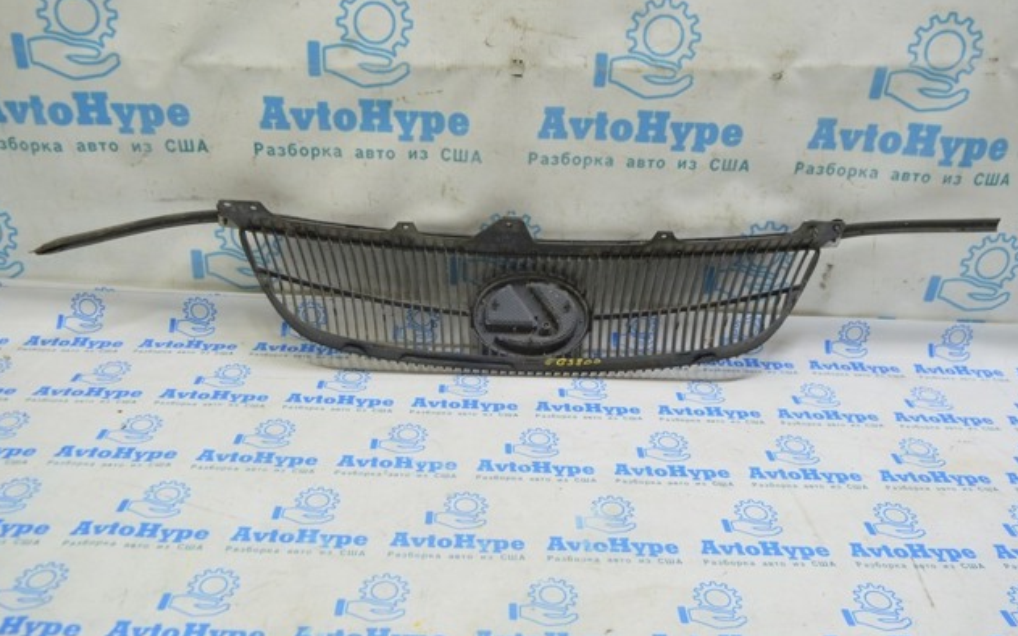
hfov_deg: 58.9
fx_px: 902
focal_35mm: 33
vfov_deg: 38.8
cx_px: 508
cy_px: 311
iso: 400
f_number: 5.6
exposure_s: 1/20
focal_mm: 21
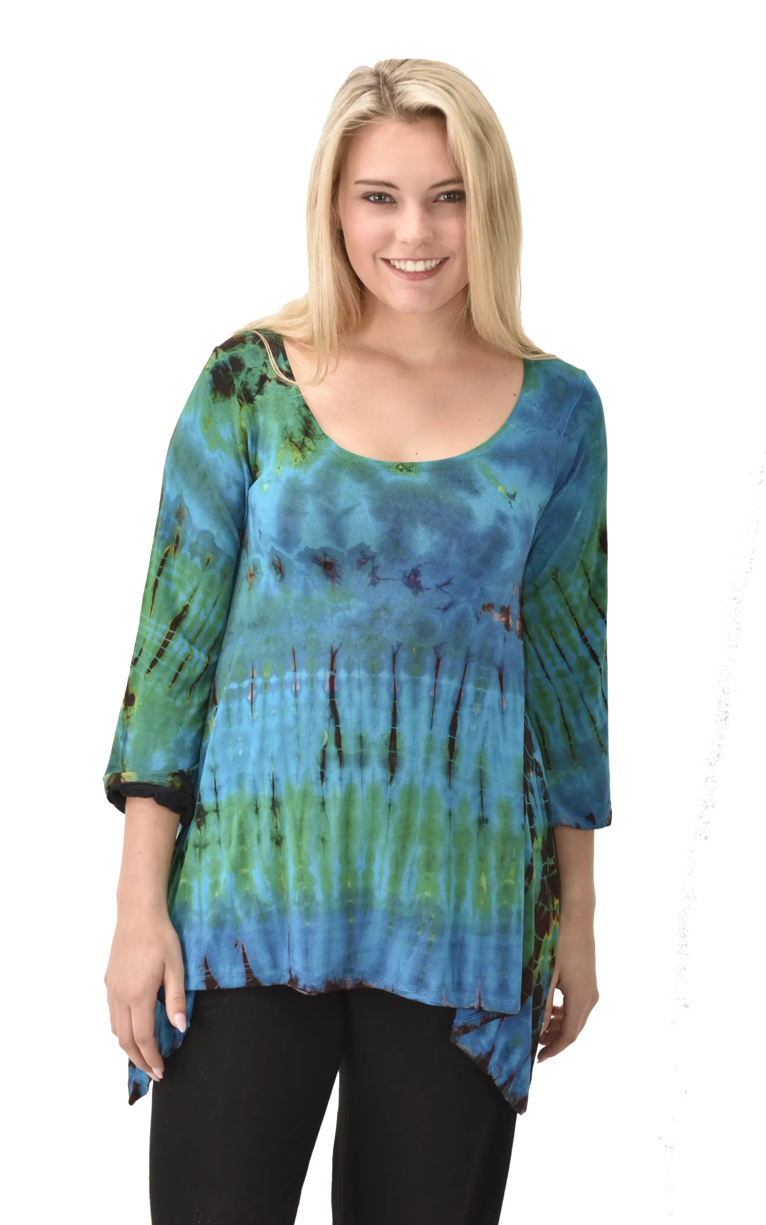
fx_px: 2405
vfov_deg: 28.6
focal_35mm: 72
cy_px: 608
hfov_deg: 18.1
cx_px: 389
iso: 64
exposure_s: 1/250
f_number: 9
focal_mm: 70
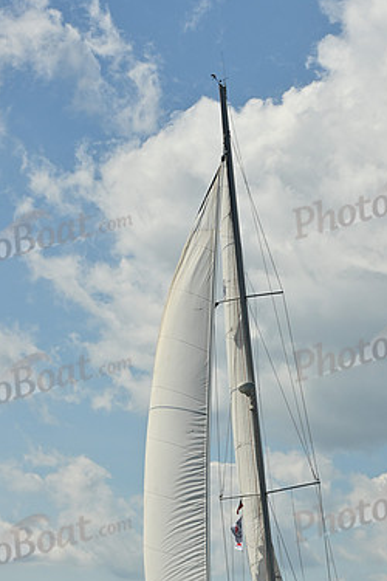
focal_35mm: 147
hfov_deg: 9.3
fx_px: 2370
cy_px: 445
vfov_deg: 13.9
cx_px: 213
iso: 250
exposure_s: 1/1250
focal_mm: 95
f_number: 11
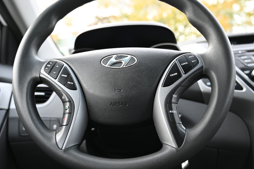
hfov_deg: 55.8
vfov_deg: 38.8
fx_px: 240
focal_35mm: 34
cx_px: 117
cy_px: 80
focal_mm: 31
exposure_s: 1/125
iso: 720
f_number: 4
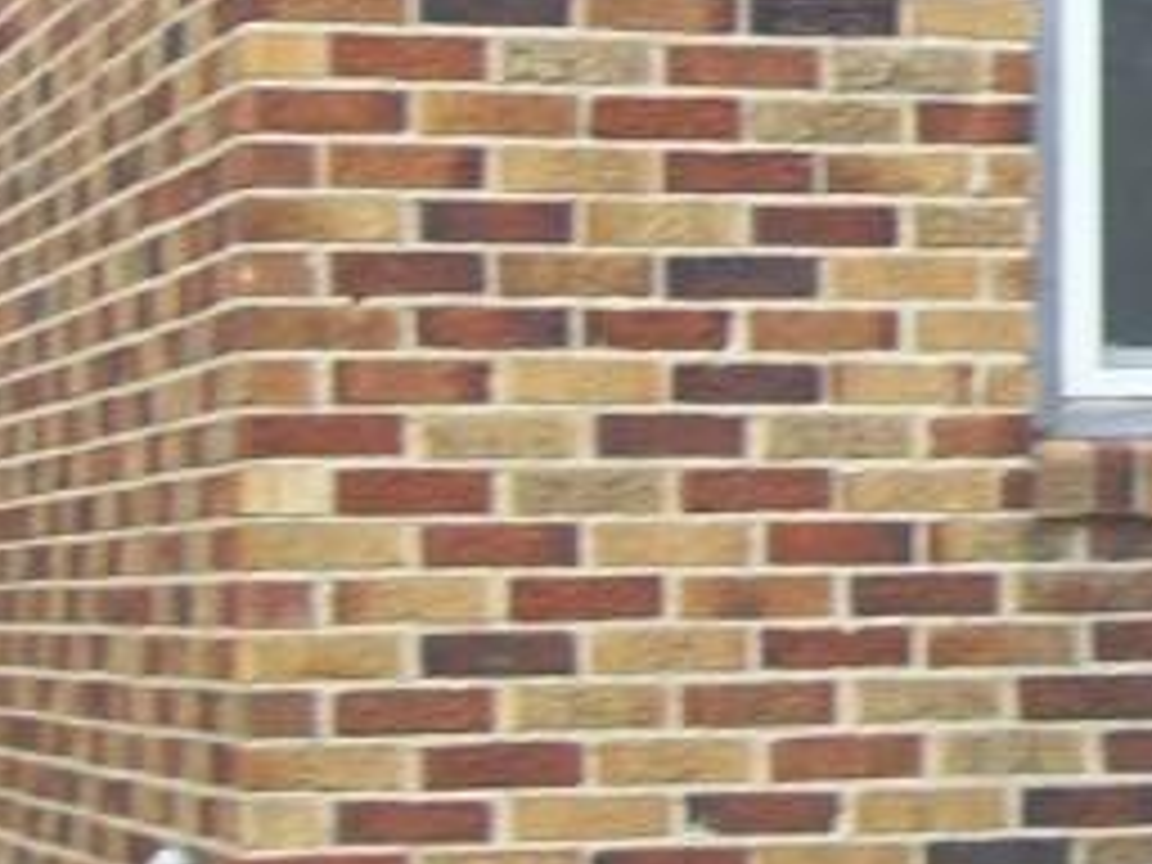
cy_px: -194
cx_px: 2340
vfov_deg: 8.2
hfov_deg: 10.1
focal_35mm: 180
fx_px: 5990
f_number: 2.7
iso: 80
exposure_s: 1/136
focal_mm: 6
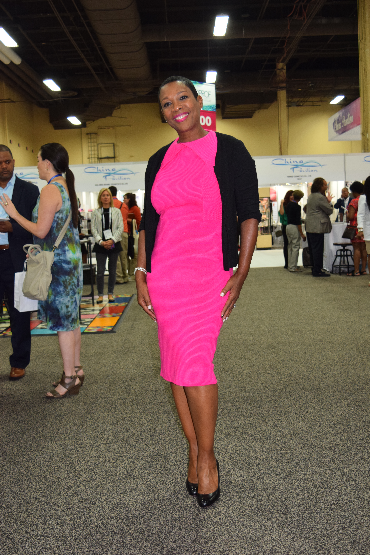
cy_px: 278
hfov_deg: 34.2
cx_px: 185
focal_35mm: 39
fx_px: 601
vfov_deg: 49.6
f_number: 5
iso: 800
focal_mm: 26
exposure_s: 1/100
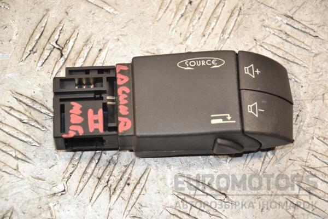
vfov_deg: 9.9
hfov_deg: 14.9
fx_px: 1257
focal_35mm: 138
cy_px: 110
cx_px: 164
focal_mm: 92
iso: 800
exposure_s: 1/160
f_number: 5.6
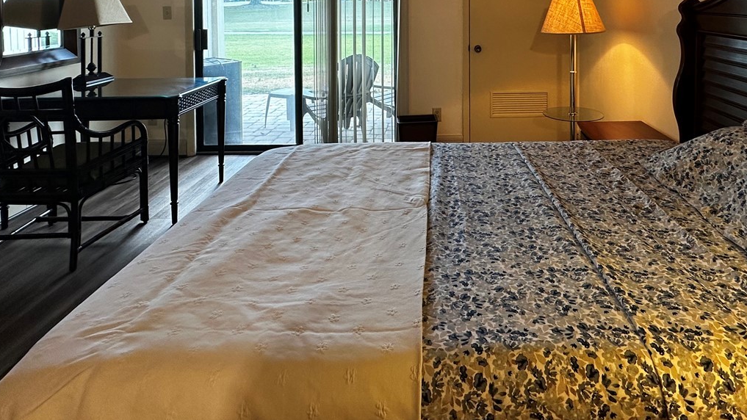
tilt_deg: -1.9
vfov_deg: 42.0
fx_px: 475
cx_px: 459
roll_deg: -0.1
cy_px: 10
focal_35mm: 24
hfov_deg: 75.2
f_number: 2.2
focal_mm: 2.22
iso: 160
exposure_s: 1/60
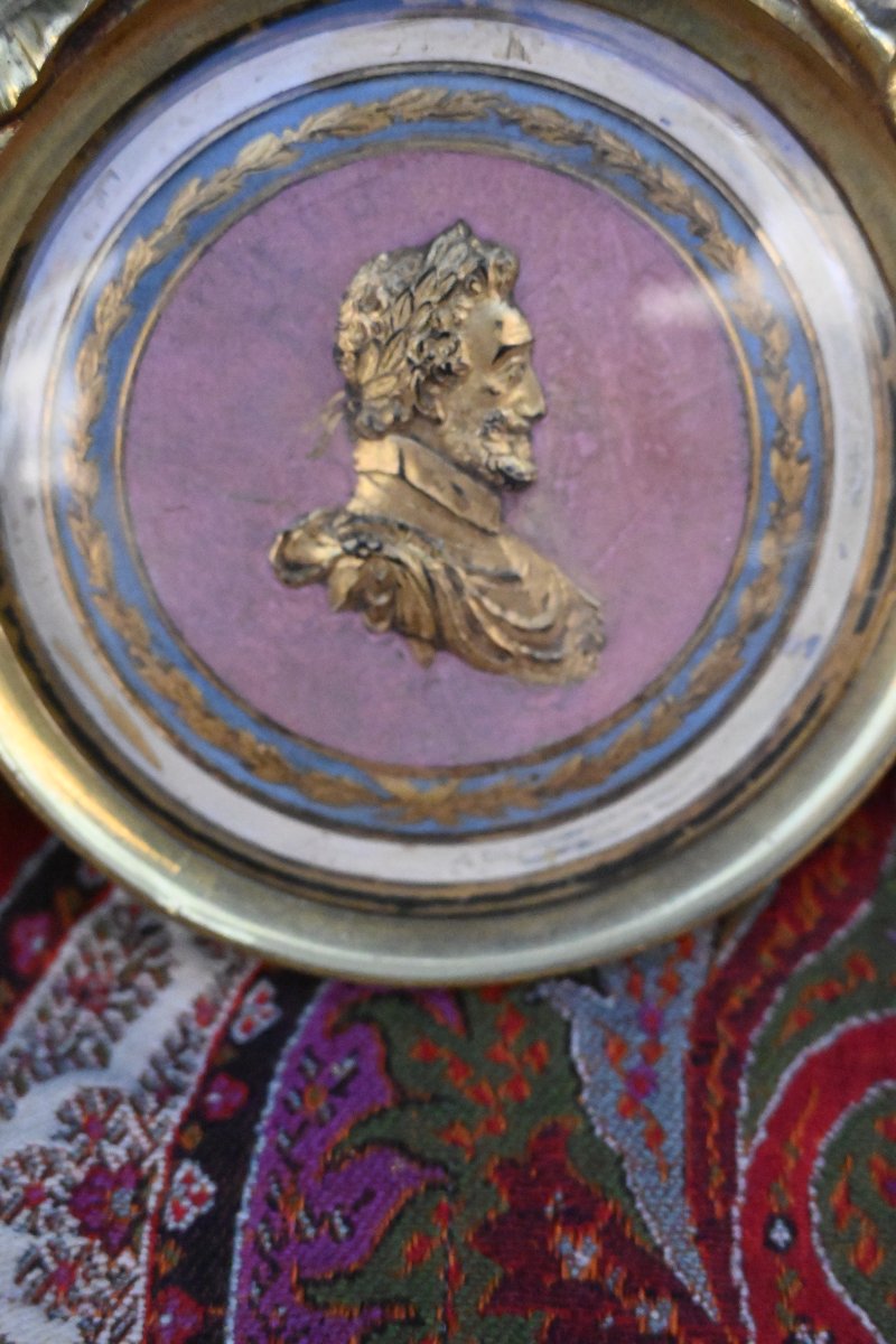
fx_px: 2352
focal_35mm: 63
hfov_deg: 21.6
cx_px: 448
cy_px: 672
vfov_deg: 31.9
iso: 12800
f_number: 6.3
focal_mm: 42
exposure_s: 1/4000
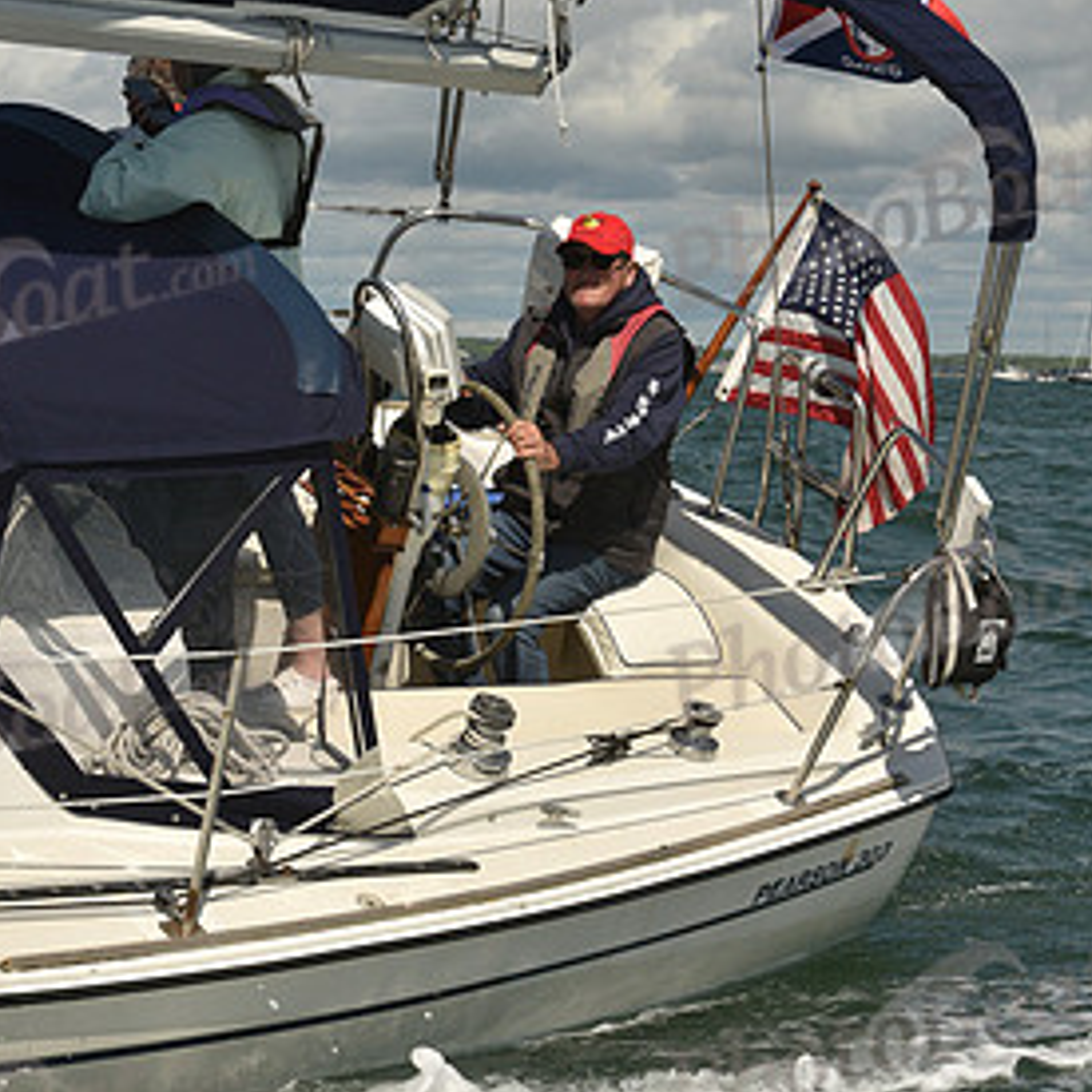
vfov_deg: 12.5
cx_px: 463
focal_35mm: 140
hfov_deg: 12.5
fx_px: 4997
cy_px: 473
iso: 320
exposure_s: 1/800
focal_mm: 78
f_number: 14
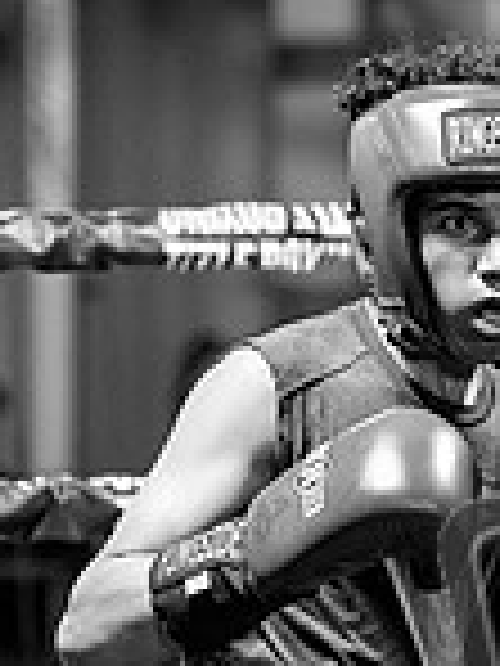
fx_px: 6394
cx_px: 450
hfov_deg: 4.5
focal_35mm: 332
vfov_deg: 6.0
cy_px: 578
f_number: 2
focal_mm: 88
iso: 4000
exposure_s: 1/800
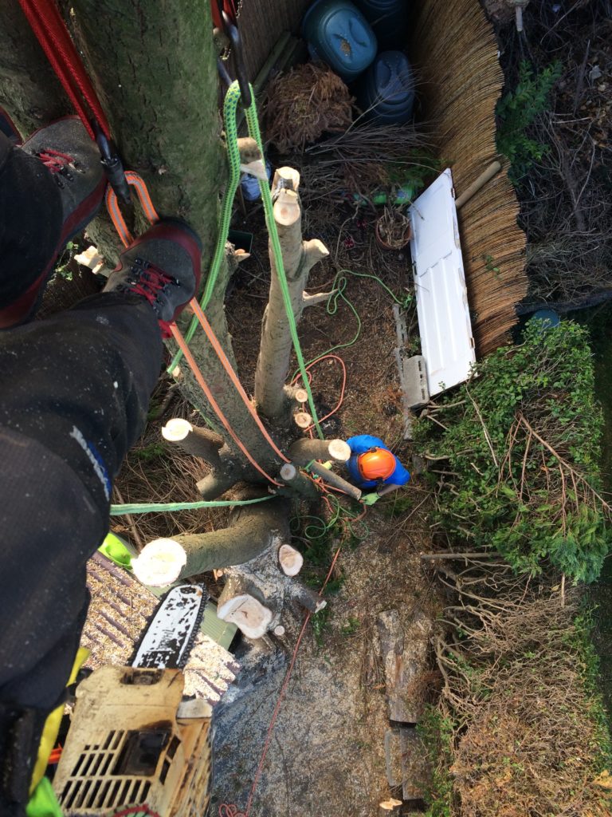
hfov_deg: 48.2
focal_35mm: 29
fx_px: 684
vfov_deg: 61.7
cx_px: 306
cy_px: 408
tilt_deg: -81.7
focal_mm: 4.15
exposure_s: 1/201
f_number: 2.2
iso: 32
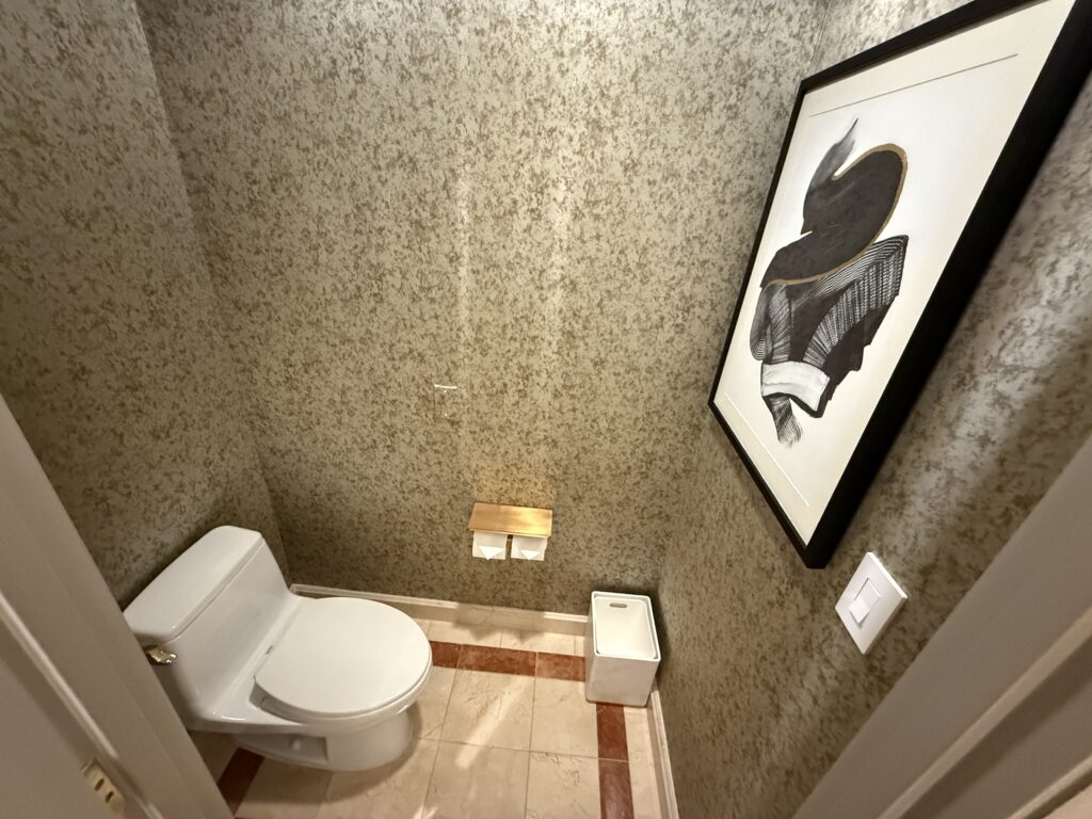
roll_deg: -4.7
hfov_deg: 102.1
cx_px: 546
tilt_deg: -27.6
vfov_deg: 85.7
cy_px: 410
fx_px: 442
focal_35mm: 14
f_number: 2.2
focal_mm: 2.22
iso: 1000
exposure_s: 1/60
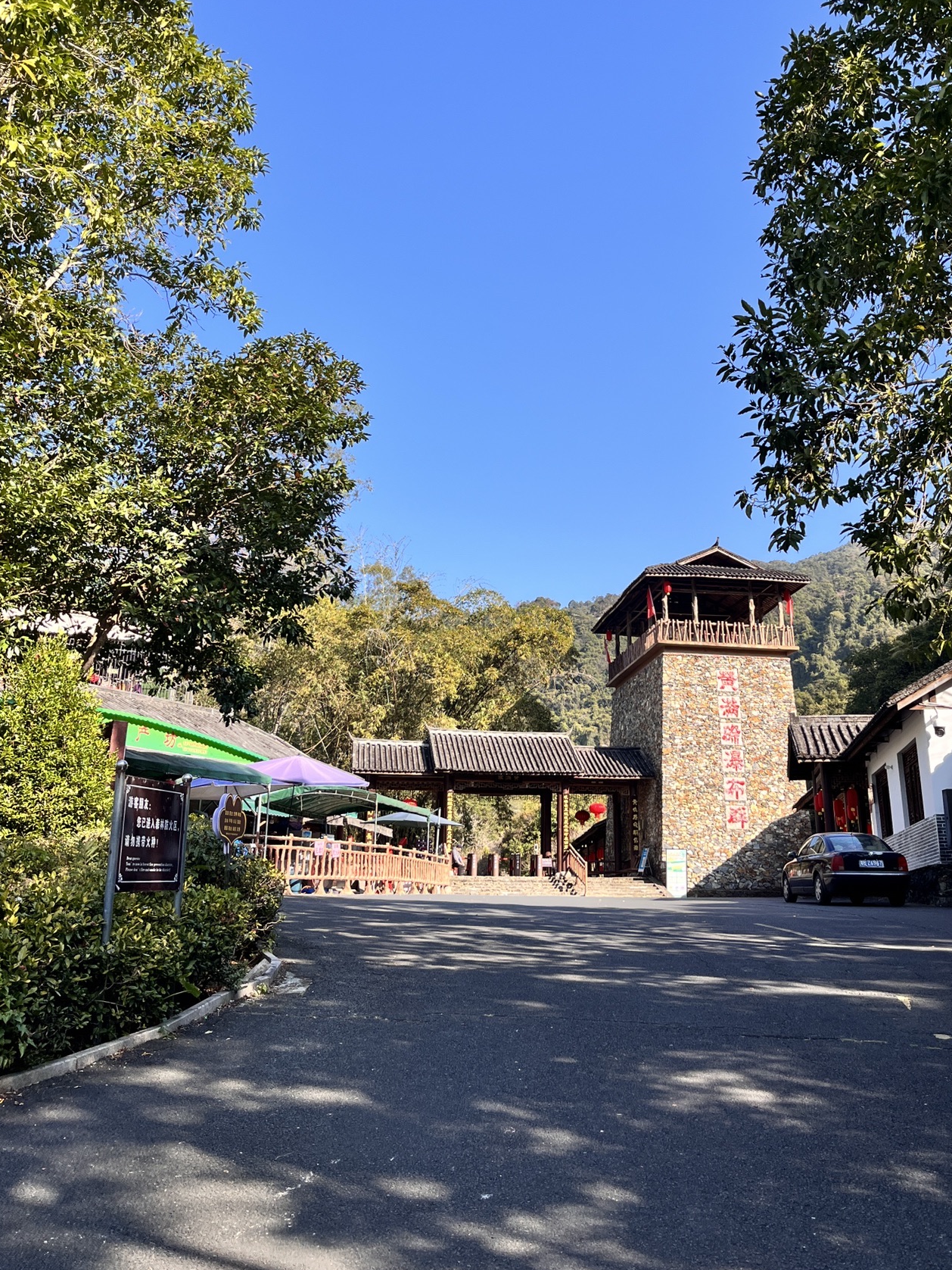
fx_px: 1137
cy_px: 534
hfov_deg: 45.3
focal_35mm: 31
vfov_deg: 58.1
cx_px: 562
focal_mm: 5.1
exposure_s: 1/1890
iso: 50
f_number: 1.6
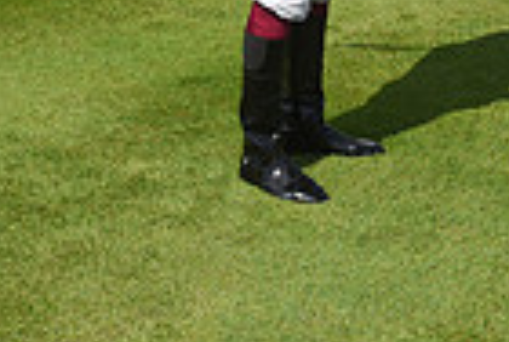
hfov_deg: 15.9
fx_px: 1814
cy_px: -344
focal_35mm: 128
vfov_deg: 10.0
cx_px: 349
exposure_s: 1/4000
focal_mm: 31
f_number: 6.3
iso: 400
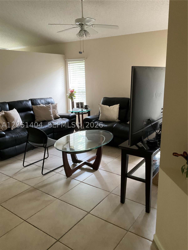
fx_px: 210
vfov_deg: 61.7
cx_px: 94
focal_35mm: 29
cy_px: 125
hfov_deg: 48.2
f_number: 1.8
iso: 200
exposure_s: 1/60
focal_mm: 3
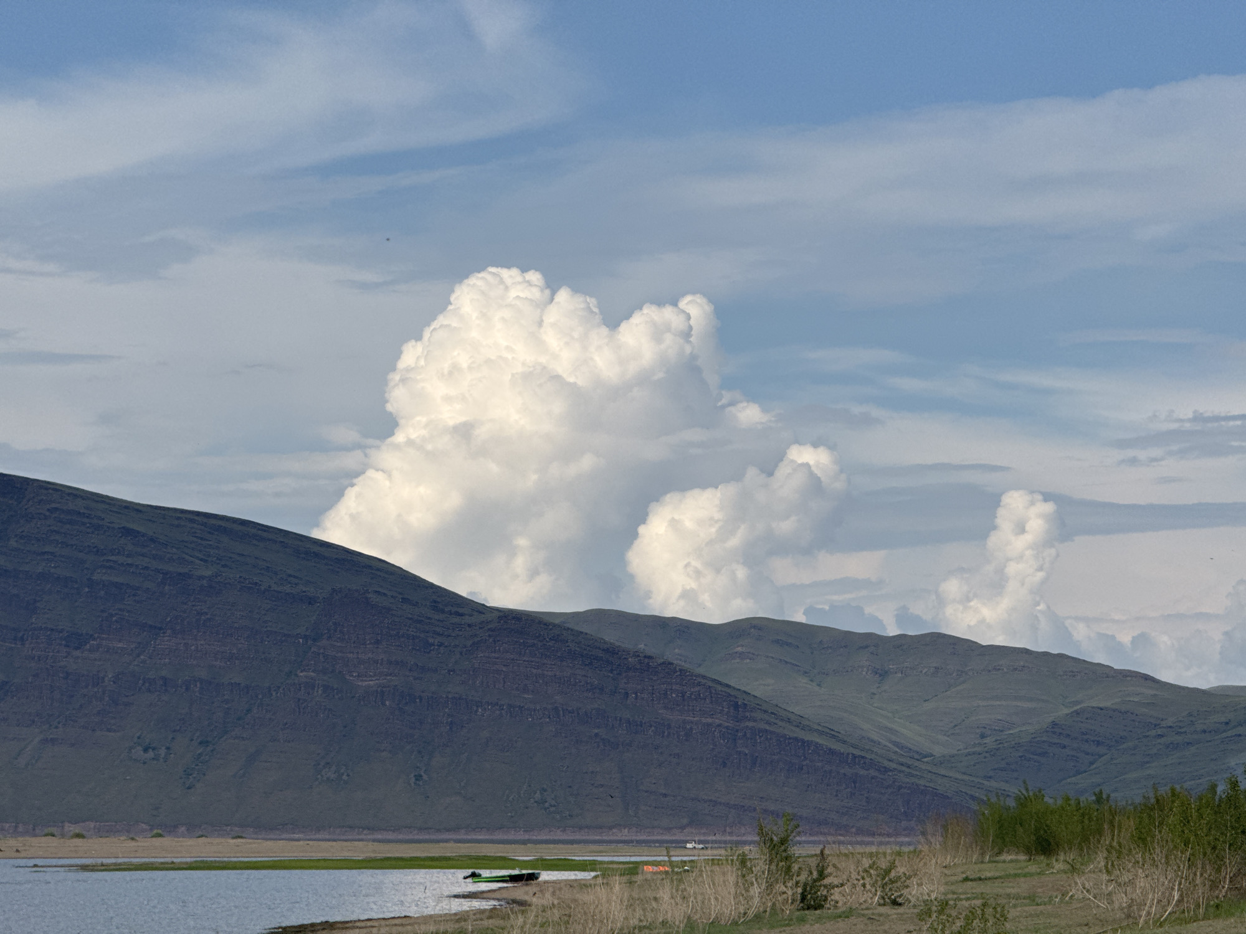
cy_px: 467
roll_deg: -0.3
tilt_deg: +4.5
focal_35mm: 120
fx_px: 4319
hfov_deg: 16.4
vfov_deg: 12.3
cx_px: 623
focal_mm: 15.66
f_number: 2.8
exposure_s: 1/2083
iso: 50
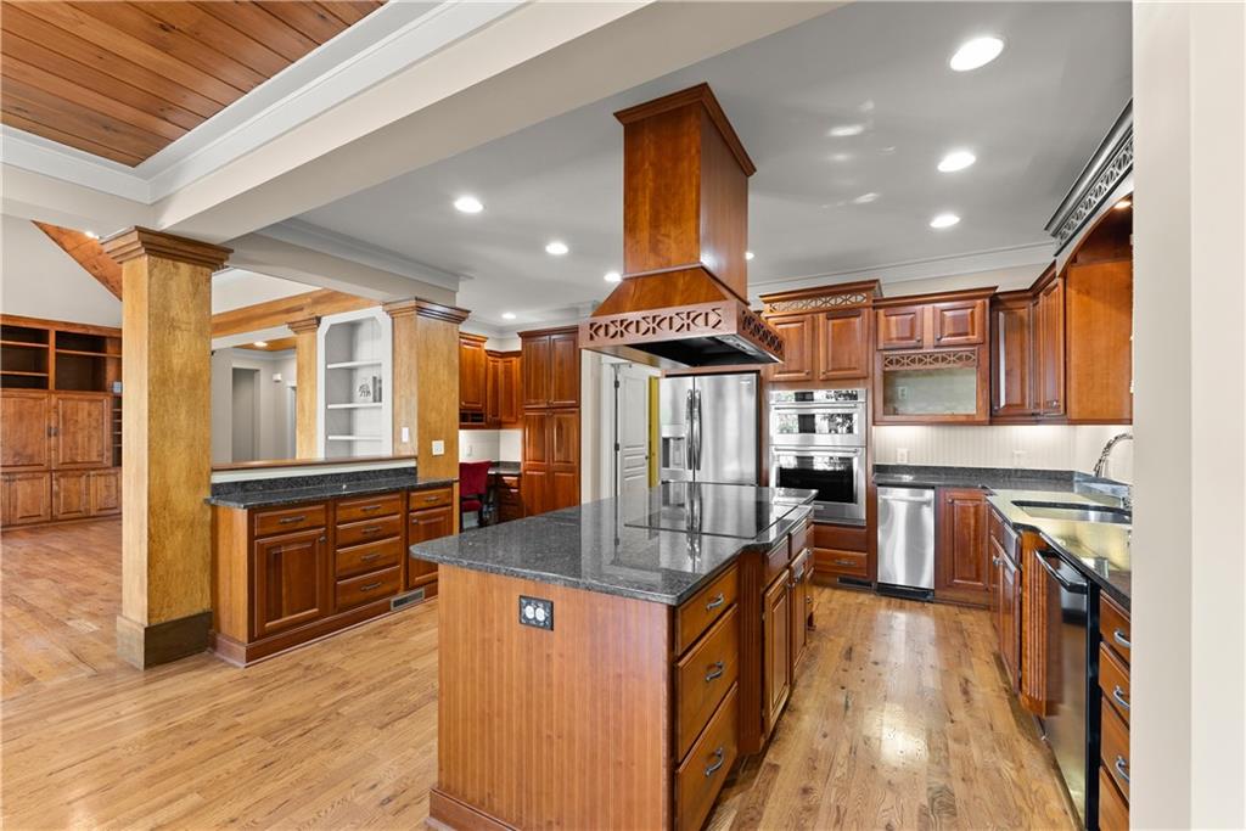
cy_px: 416
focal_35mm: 14
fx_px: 485
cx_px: 623
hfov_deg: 104.2
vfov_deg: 81.2
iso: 640
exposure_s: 1/2.5
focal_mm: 14
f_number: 7.1
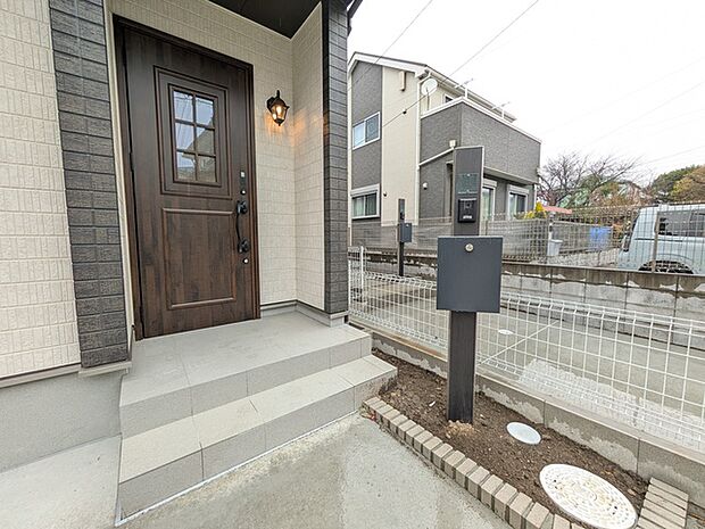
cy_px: 264
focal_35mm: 14
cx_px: 352
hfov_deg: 102.1
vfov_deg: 85.7
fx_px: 285
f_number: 2.2
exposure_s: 1/192
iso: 50
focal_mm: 1.83
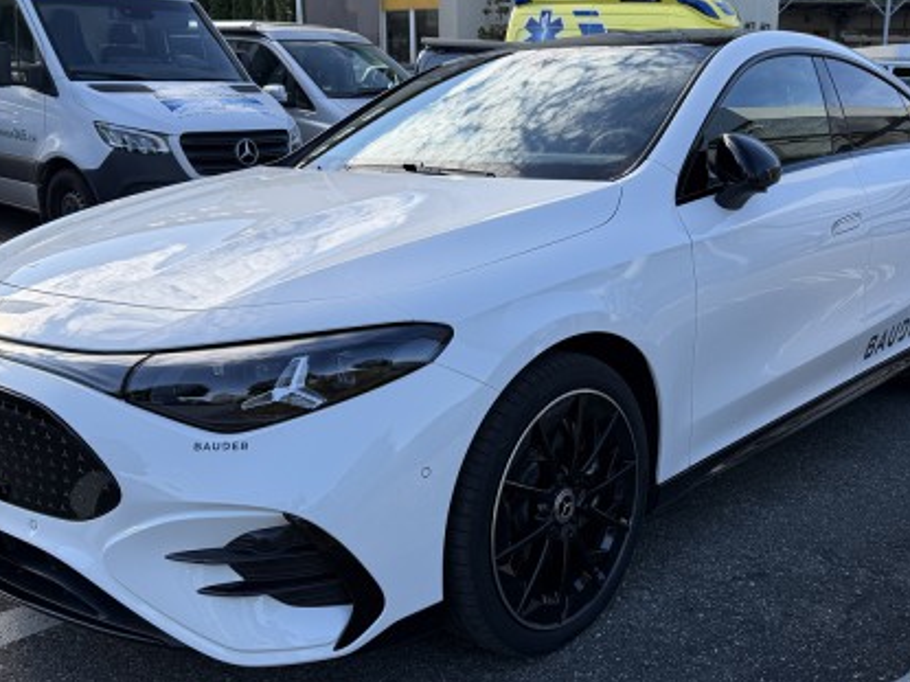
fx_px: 972
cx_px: 502
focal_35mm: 37
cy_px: 331
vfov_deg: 38.6
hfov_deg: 50.1
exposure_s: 1/1410
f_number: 1.78
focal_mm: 6.76
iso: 100
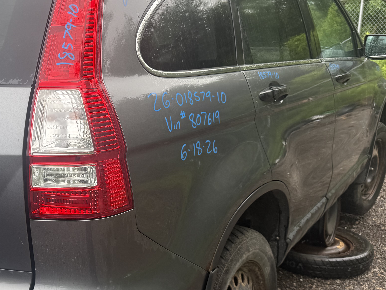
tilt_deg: -18.2
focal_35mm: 44
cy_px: 190
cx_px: 85
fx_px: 491
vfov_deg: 32.6
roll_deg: +2.0
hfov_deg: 41.4
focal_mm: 6.76
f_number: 1.78
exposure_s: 1/649
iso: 80
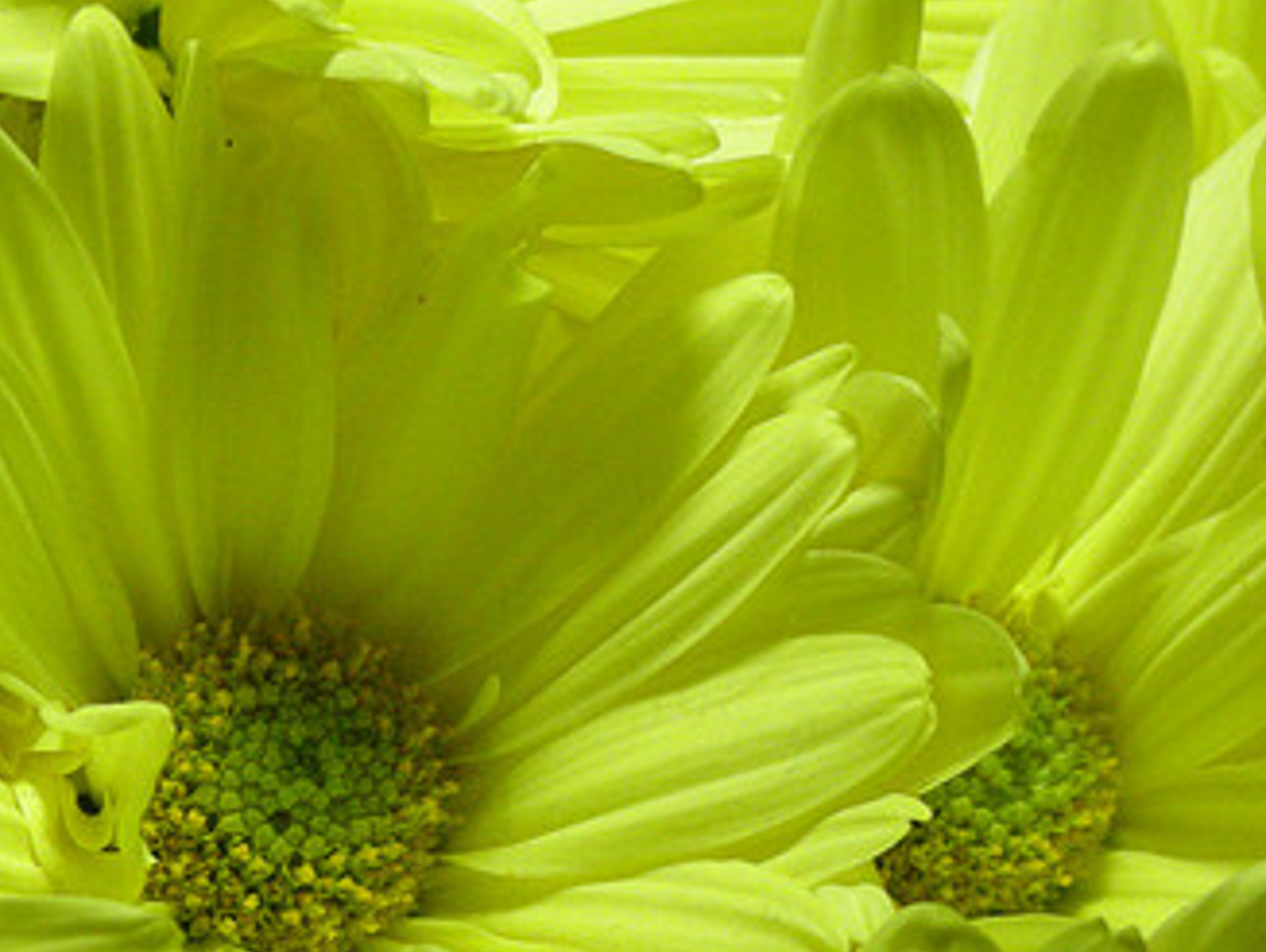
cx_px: 178
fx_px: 6810
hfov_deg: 10.6
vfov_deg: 8.0
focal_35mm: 186
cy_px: 780
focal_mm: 17.1
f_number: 4.7
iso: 288
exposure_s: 1/60
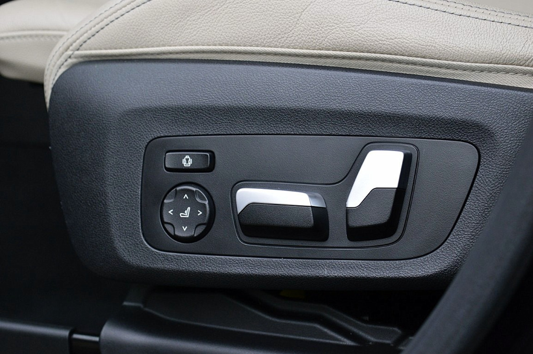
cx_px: 266
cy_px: 177
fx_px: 1153
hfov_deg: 26.0
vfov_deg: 17.5
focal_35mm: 78
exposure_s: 1/50
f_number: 5.6
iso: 800
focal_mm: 52
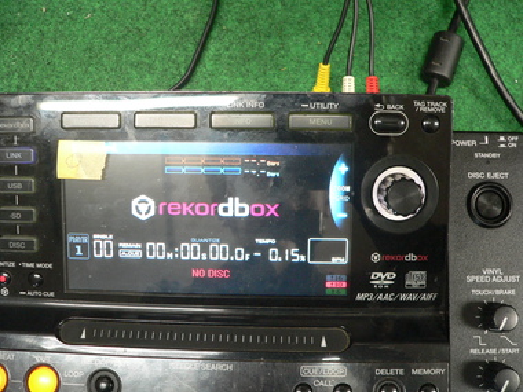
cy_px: 196
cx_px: 262
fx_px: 544
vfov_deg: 39.7
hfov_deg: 51.4
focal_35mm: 36
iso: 200
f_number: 2.8
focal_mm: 6
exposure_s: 1/13
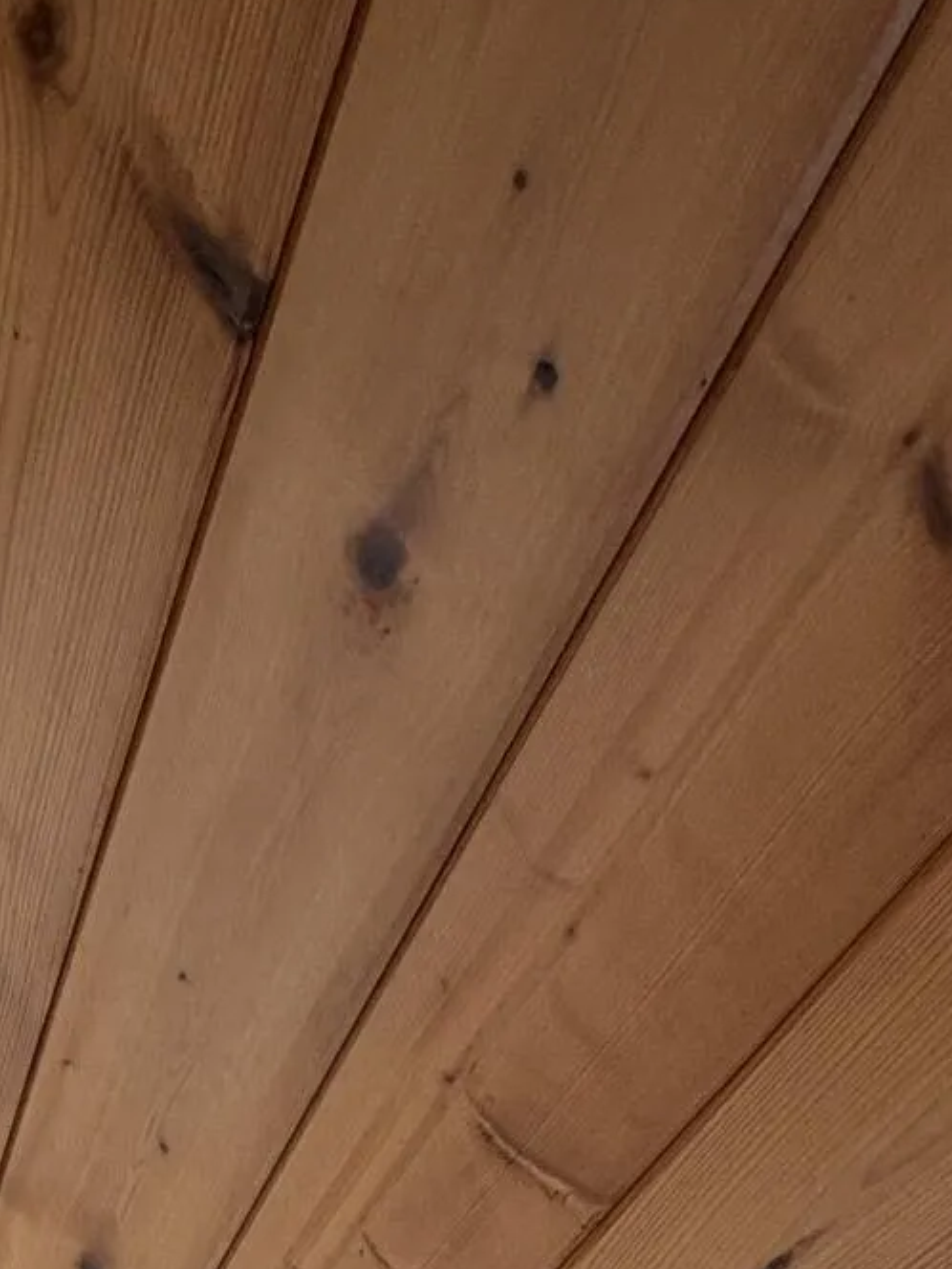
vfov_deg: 21.5
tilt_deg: -1.8
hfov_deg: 24.7
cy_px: 2328
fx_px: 1980
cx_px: -161
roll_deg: -1.6
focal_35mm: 54
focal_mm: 2.22
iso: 80
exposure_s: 1/121
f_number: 2.2
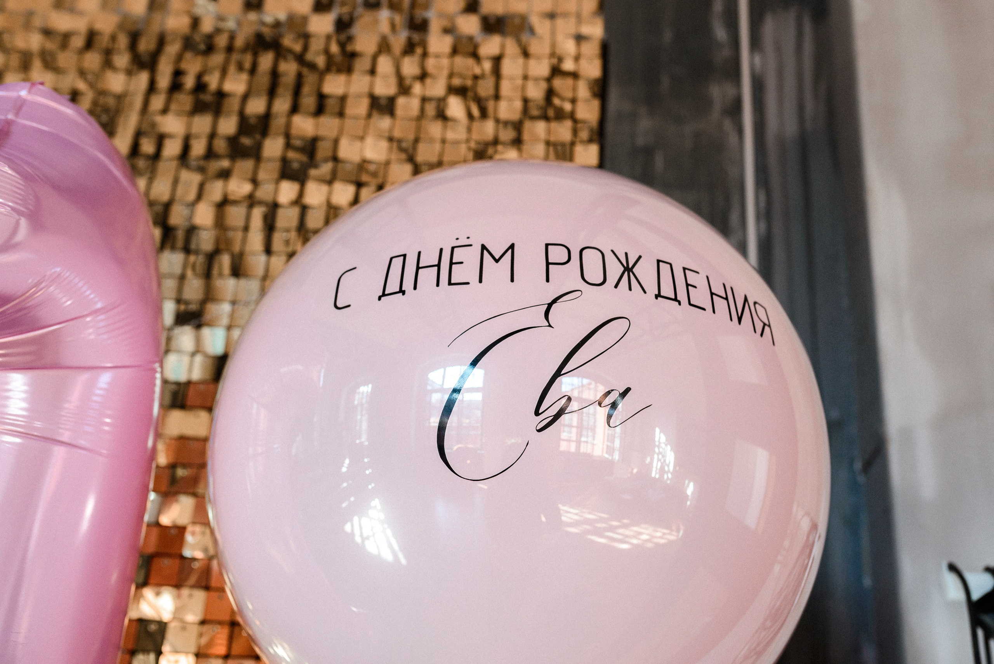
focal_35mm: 38
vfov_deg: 34.7
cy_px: 300
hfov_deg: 50.1
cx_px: 546
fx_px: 1061
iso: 640
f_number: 4.5
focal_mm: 35
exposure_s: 1/320
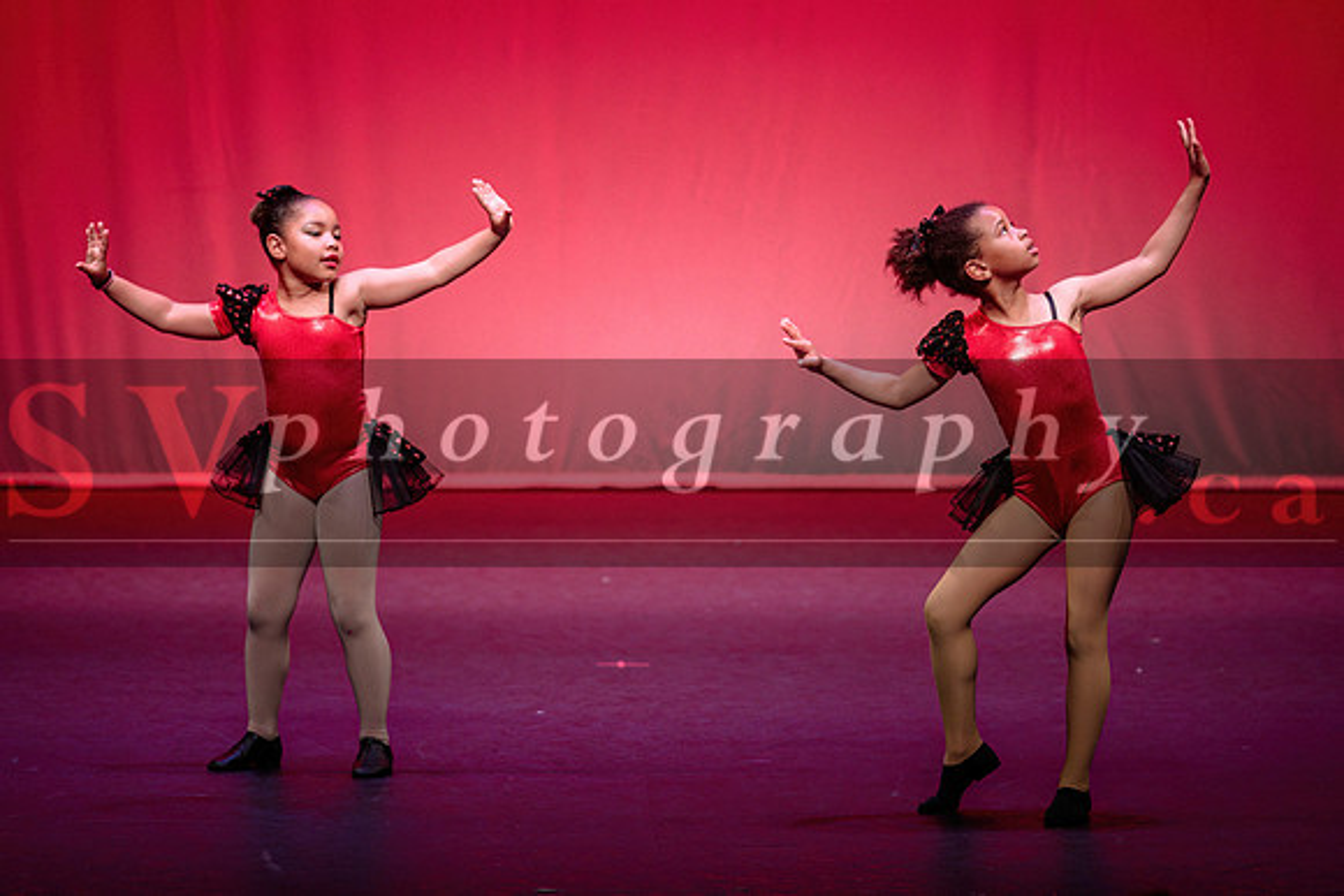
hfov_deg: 10.8
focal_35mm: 190
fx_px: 7105
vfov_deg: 7.2
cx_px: 672
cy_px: 442
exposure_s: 1/400
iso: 1250
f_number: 2.8
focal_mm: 150
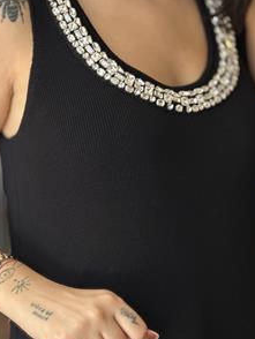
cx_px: 97
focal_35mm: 108
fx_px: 1059
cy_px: 179
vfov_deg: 18.2
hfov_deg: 13.7
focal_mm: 9
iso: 100
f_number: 2.8
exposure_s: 1/121
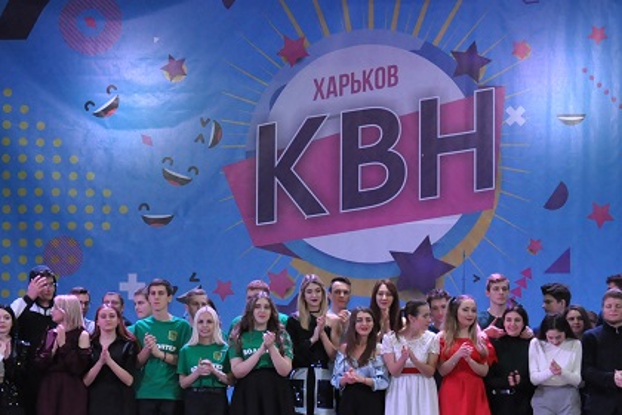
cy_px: 322
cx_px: 284
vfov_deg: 14.0
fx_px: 1676
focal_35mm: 97
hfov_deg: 21.0
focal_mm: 34
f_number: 4
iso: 1600
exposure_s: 1/80
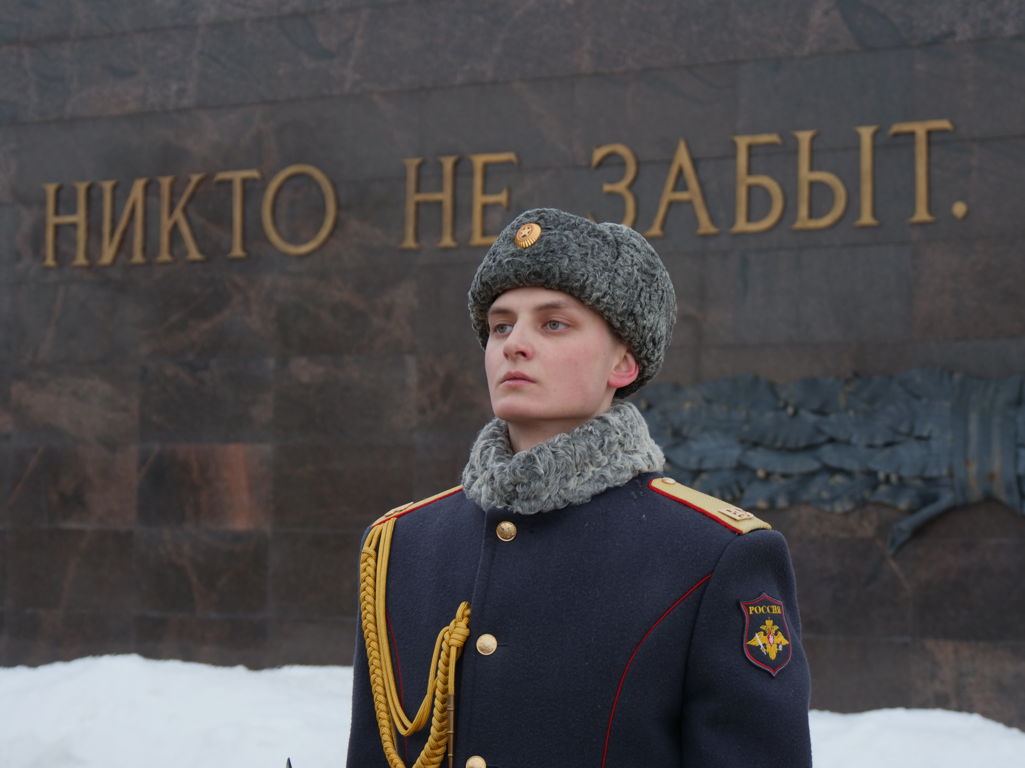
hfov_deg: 21.3
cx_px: 512
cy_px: 384
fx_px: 2724
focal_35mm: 92
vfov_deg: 16.1
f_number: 4.9
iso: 200
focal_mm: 46
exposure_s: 1/100
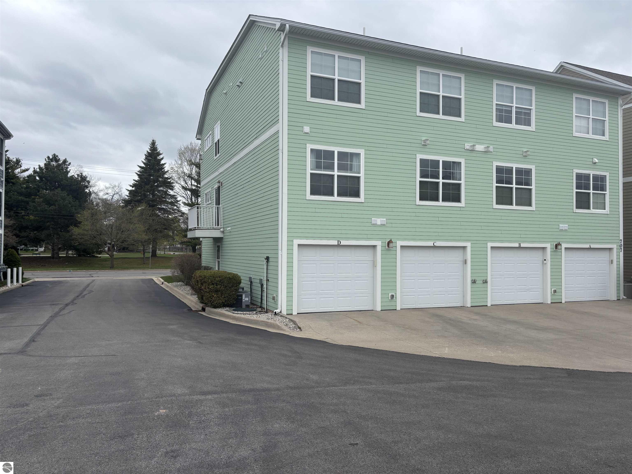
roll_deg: -0.8
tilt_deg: +1.0
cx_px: 316
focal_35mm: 26
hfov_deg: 67.3
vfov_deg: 53.1
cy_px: 237
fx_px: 475
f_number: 1.6
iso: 50
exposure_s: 1/2105
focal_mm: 5.96
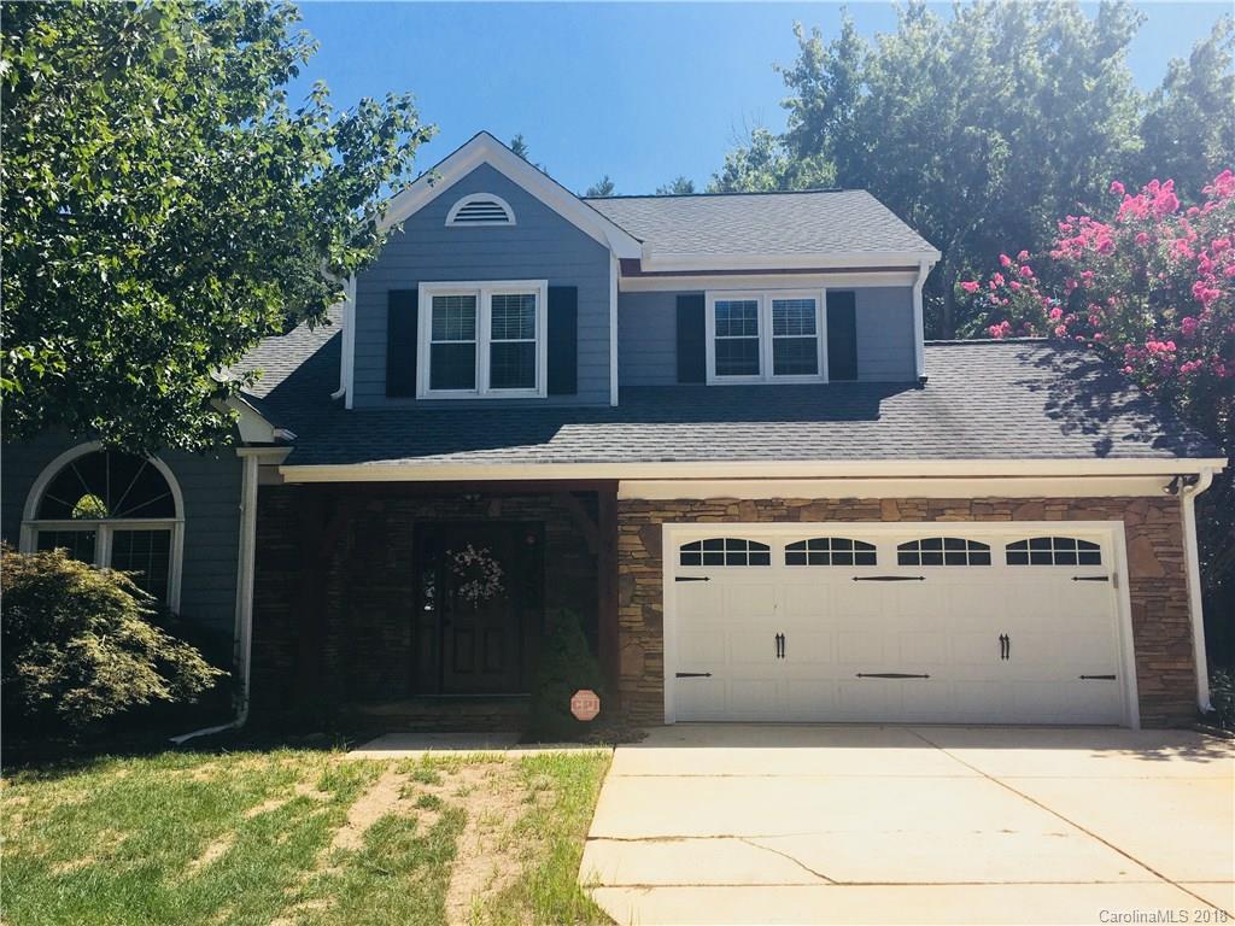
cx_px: 618
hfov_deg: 61.7
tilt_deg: +9.8
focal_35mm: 29
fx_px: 1035
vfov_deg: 48.2
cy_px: 463
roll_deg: -0.5
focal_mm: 4.15
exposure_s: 1/1479
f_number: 2.2
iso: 25
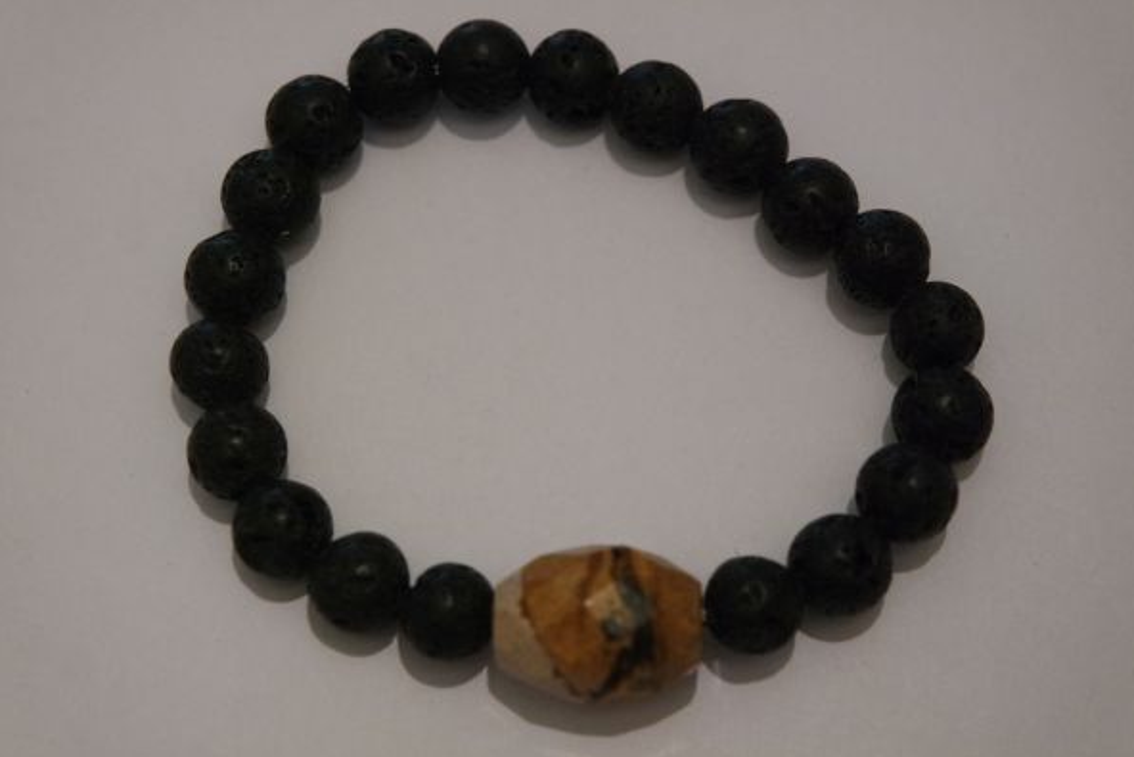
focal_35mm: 78
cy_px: 381
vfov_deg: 17.5
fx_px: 2457
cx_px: 573
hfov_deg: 26.0
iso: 3200
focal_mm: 50
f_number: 5.6
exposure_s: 1/50
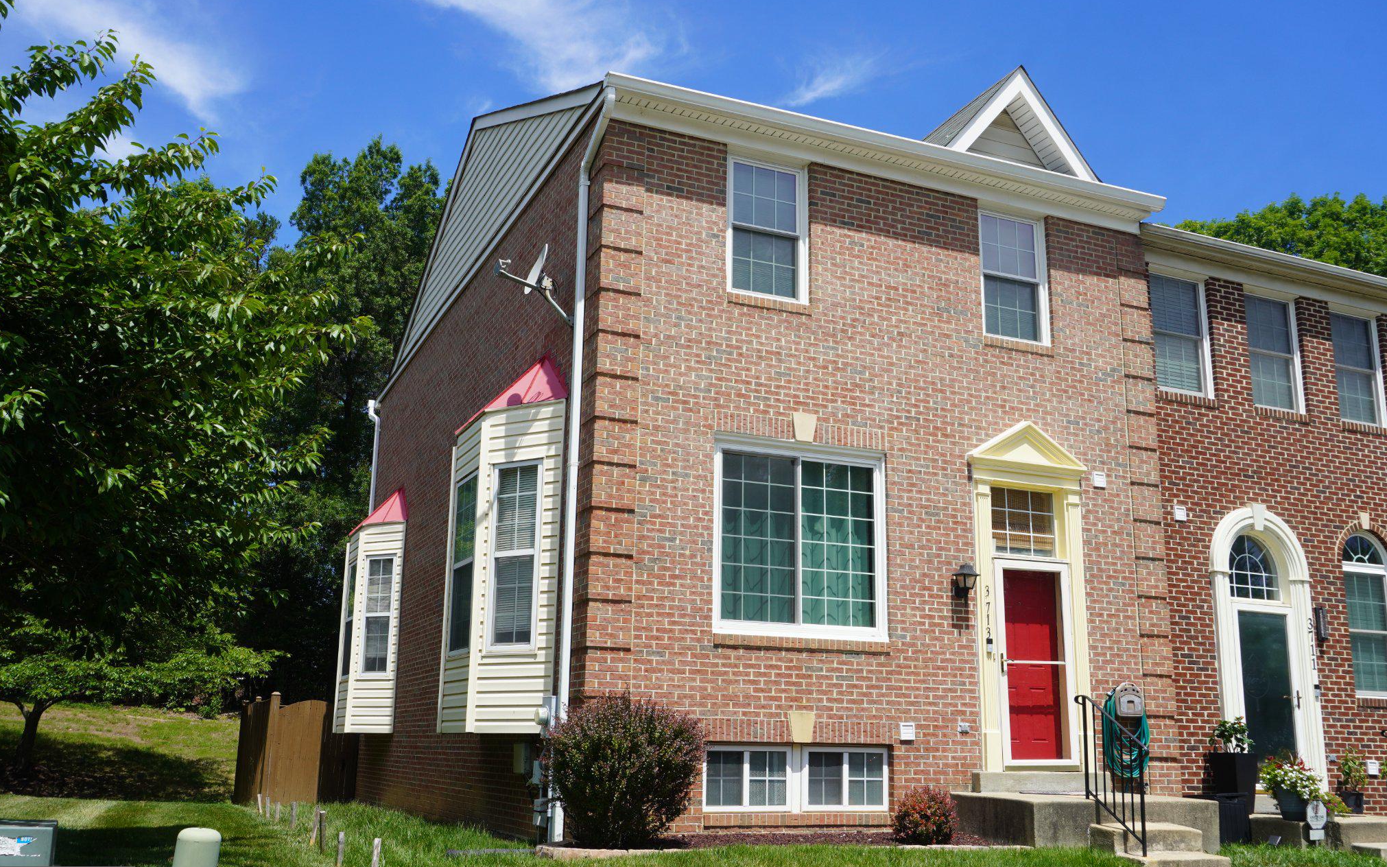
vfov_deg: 38.9
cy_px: 448
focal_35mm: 33
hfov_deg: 58.9
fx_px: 1229
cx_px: 685
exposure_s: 1/160
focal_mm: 21
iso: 100
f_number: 10
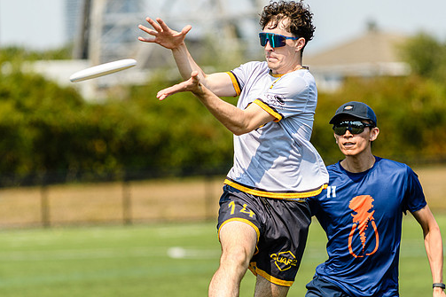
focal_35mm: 346
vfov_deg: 4.0
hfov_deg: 6.0
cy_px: 171
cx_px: 256
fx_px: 4285
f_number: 3.2
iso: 100
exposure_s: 1/1000
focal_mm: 200
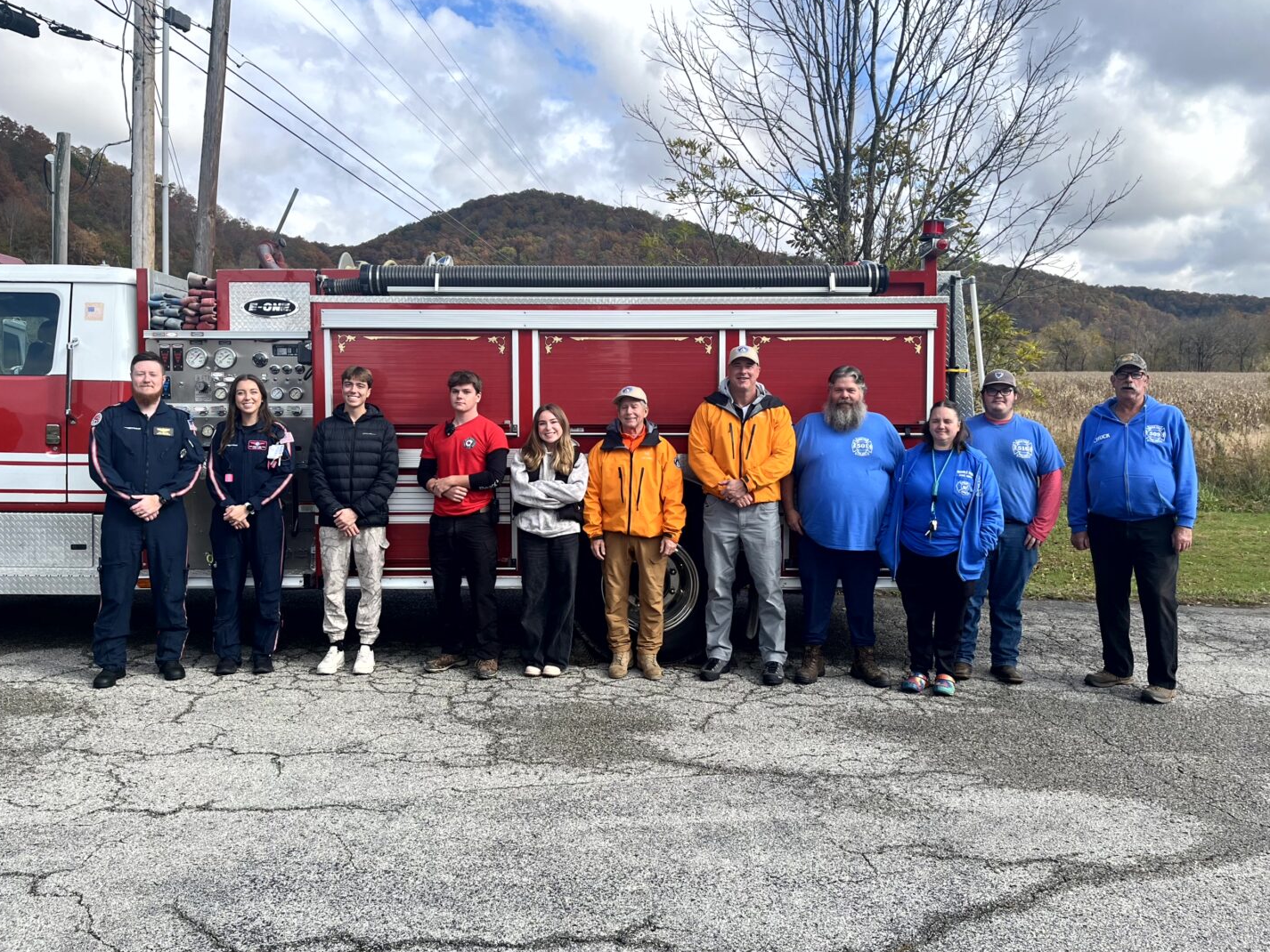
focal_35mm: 28
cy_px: 446
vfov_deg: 49.7
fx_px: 1027
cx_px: 602
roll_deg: -1.1
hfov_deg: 63.4
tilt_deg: -6.0
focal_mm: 5.1
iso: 50
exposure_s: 1/2062
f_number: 1.6
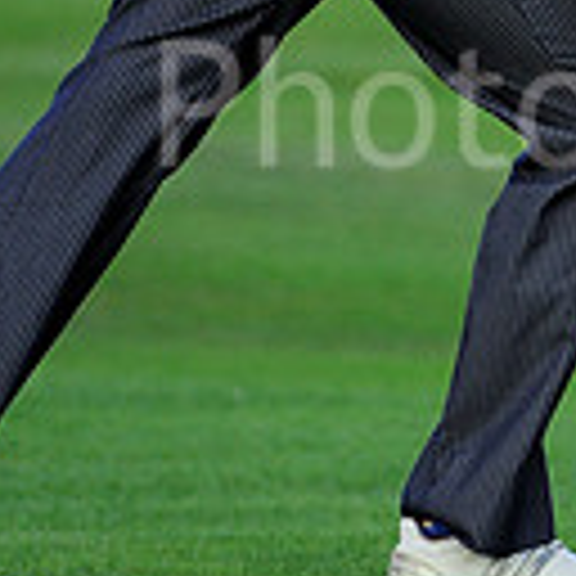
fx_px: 25283
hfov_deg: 1.3
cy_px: -76
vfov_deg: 1.3
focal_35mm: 1343
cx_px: 655
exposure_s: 1/800
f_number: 4
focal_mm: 300
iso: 560
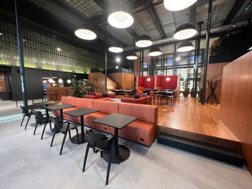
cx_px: 126
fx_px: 95
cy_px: 94
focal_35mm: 13
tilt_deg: -5.3
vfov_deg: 89.9
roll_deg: +0.4
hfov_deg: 106.2
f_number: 1.8
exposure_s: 1/50
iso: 400
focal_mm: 1.57
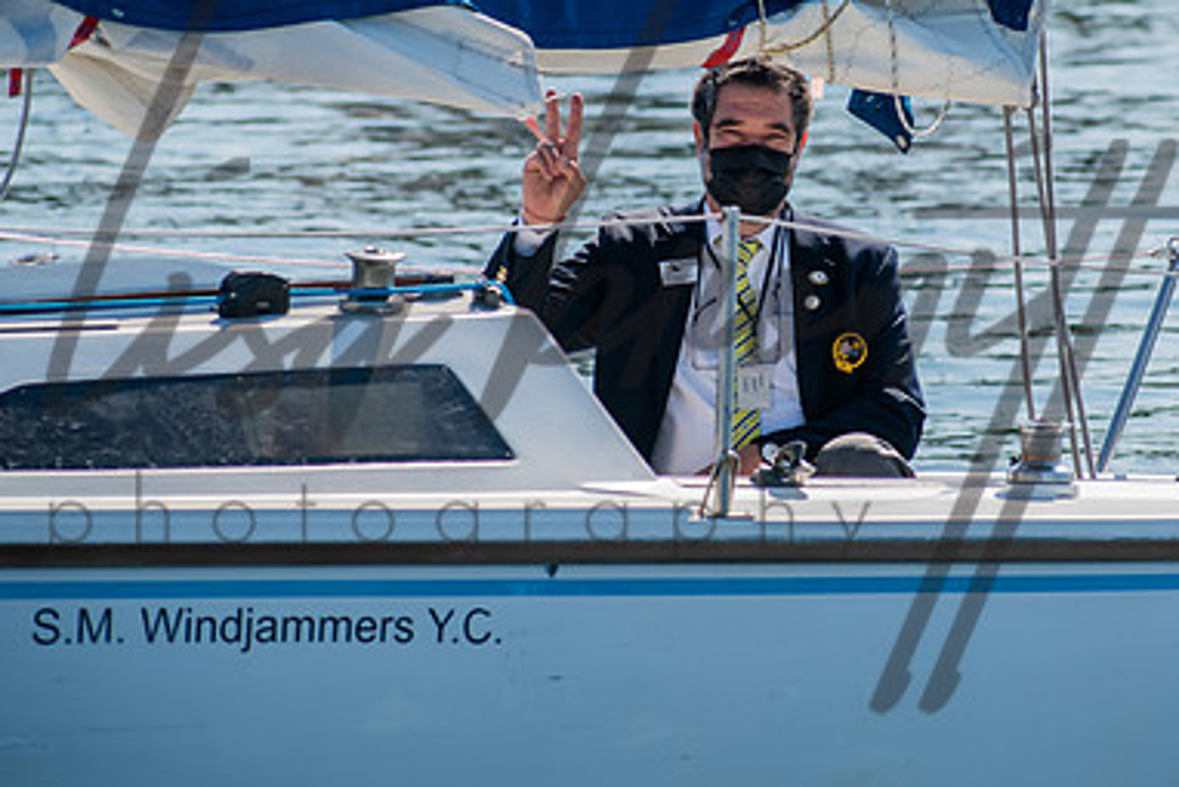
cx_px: 735
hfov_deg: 6.5
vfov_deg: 4.3
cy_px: 285
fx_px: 10451
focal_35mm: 319
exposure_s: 1/500
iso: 100
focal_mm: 140
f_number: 5.6
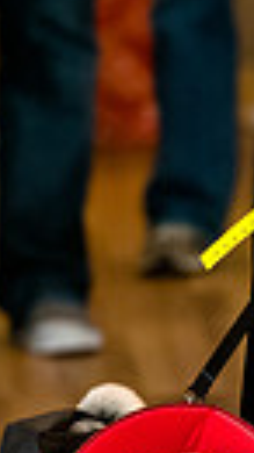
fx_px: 9433
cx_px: 221
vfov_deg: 2.7
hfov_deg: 1.5
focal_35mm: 787
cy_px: 226
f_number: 2.8
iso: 200
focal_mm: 145
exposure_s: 1/200
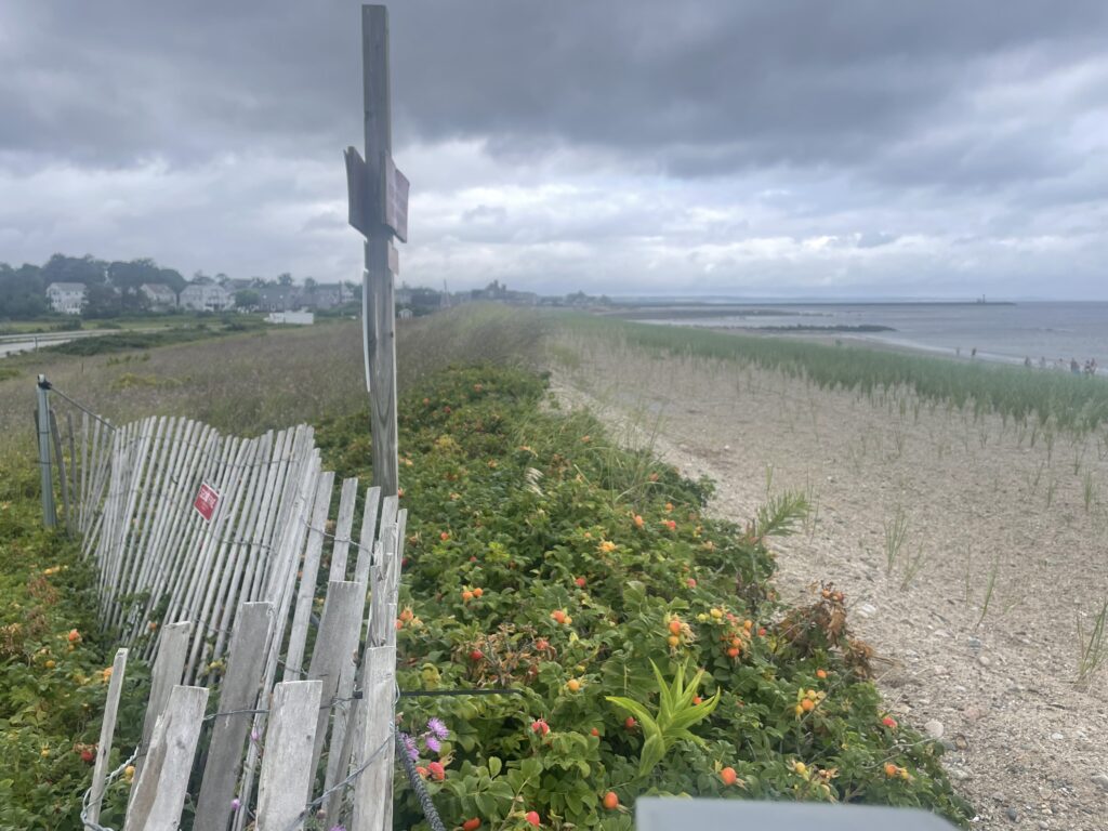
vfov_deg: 53.1
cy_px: 416
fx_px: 832
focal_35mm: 26
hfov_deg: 67.3
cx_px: 554
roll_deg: +0.5
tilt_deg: -6.5
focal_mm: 4.2
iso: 32
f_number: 1.6
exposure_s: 1/461
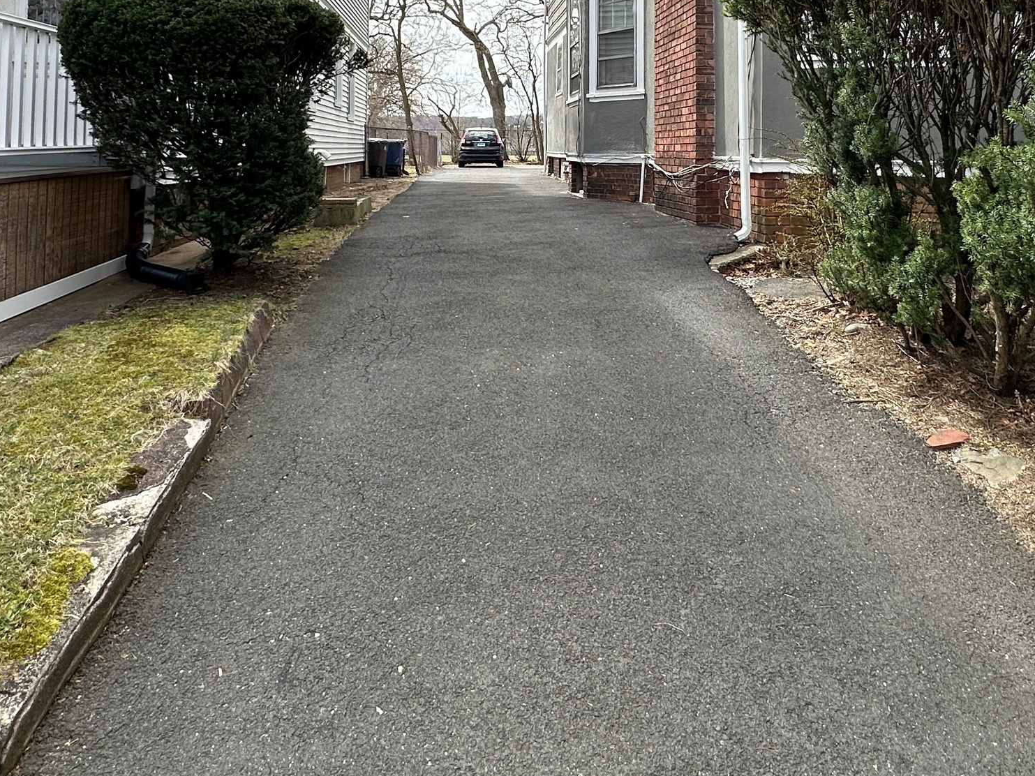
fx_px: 867
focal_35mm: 29
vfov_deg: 44.7
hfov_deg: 61.3
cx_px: 600
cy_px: 105
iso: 40
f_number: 2.2
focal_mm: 2.22
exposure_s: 1/564
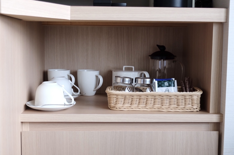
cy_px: 78
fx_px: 305
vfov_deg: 28.6
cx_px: 117
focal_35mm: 47
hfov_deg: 41.9
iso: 400
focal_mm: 31.5
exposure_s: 1/140
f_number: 4
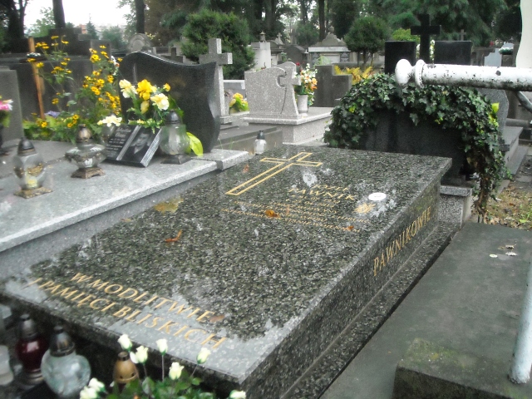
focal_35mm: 35
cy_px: 200
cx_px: 266
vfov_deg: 40.7
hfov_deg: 52.6
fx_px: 538
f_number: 2.8
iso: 766
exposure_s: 1/201
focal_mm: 5.7
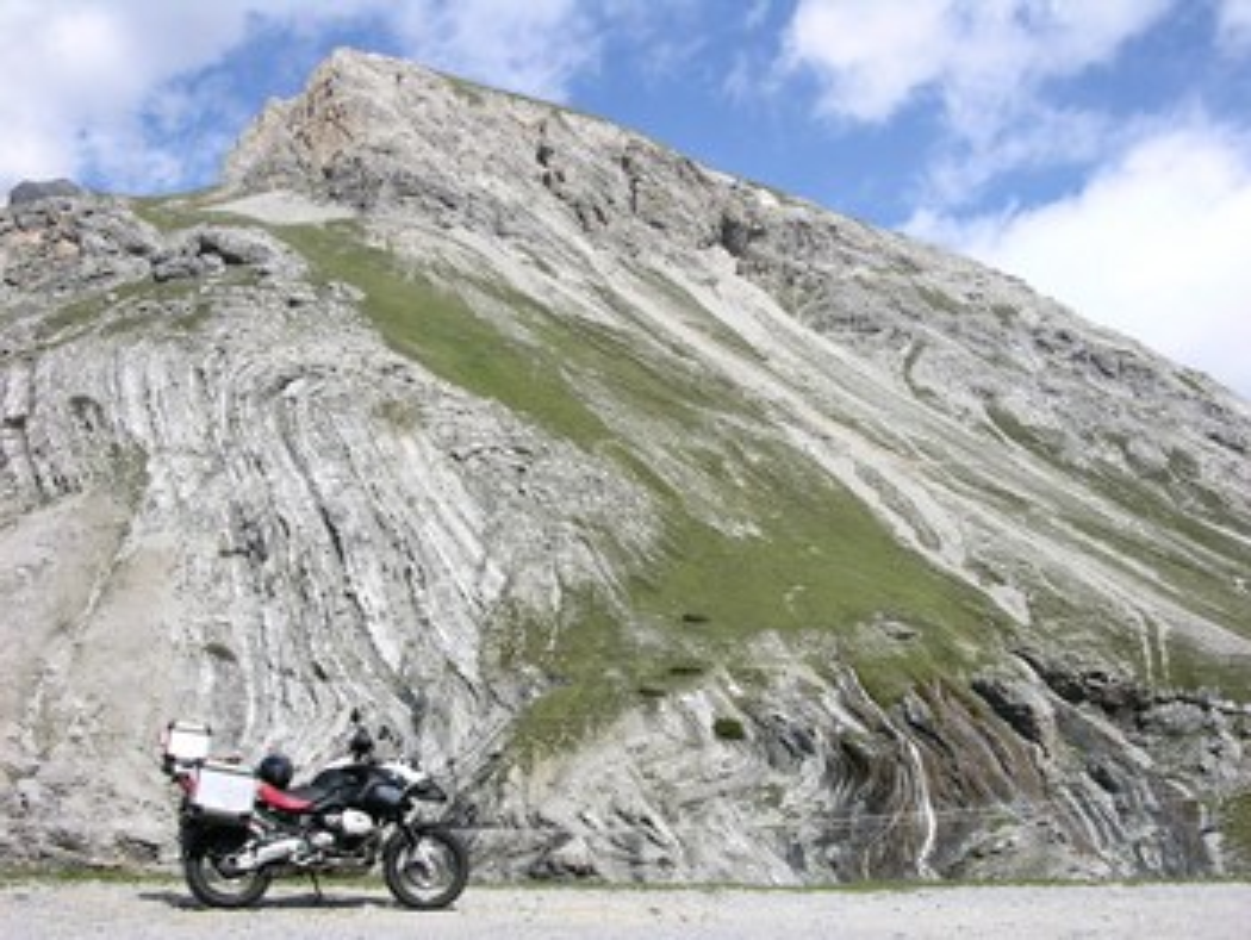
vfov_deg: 40.7
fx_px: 1266
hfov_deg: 52.6
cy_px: 470
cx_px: 626
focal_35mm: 35
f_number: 8
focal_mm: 8.9
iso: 50
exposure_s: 1/127
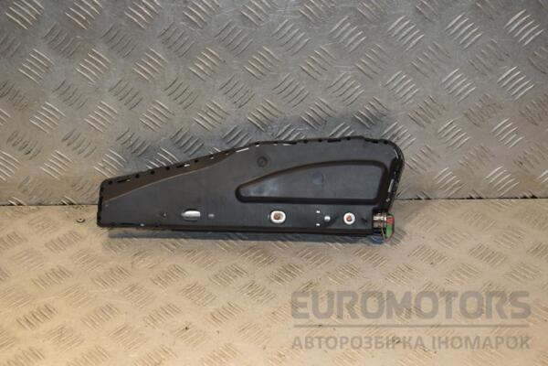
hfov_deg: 33.4
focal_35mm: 60
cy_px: 183
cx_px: 274
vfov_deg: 22.6
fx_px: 913
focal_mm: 40
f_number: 6.3
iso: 800
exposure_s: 1/200
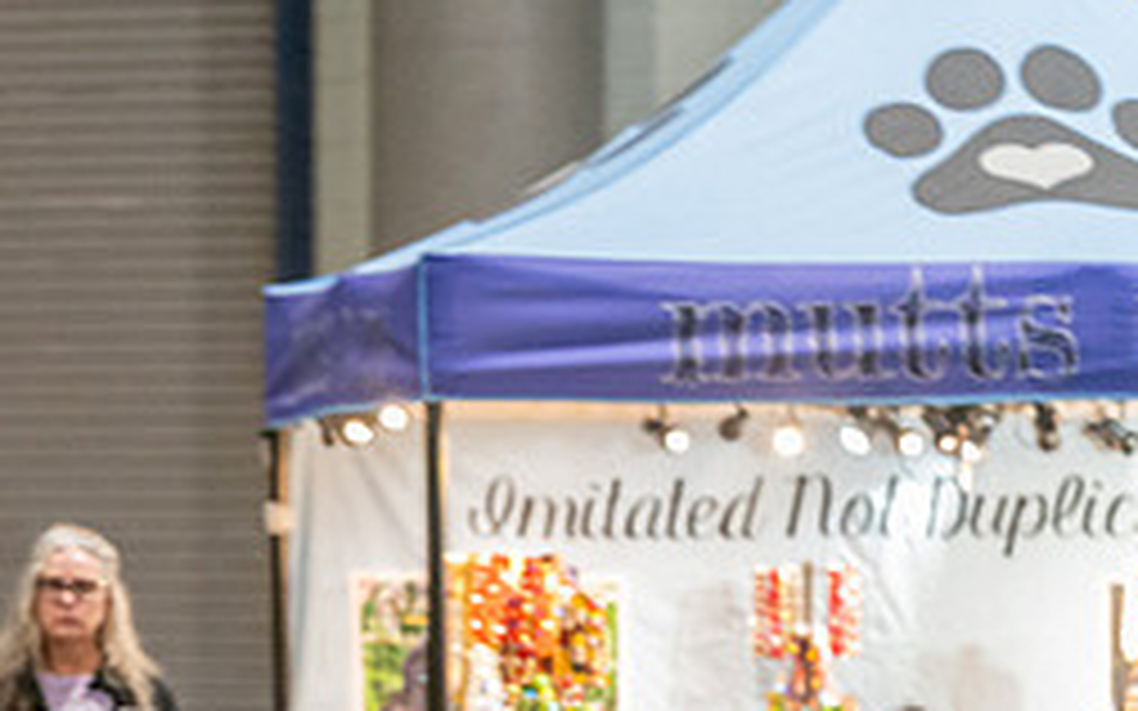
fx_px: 12961
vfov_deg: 3.1
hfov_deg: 5.0
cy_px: 853
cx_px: -27
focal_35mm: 418
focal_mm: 179
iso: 4000
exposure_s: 1/250
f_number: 2.8
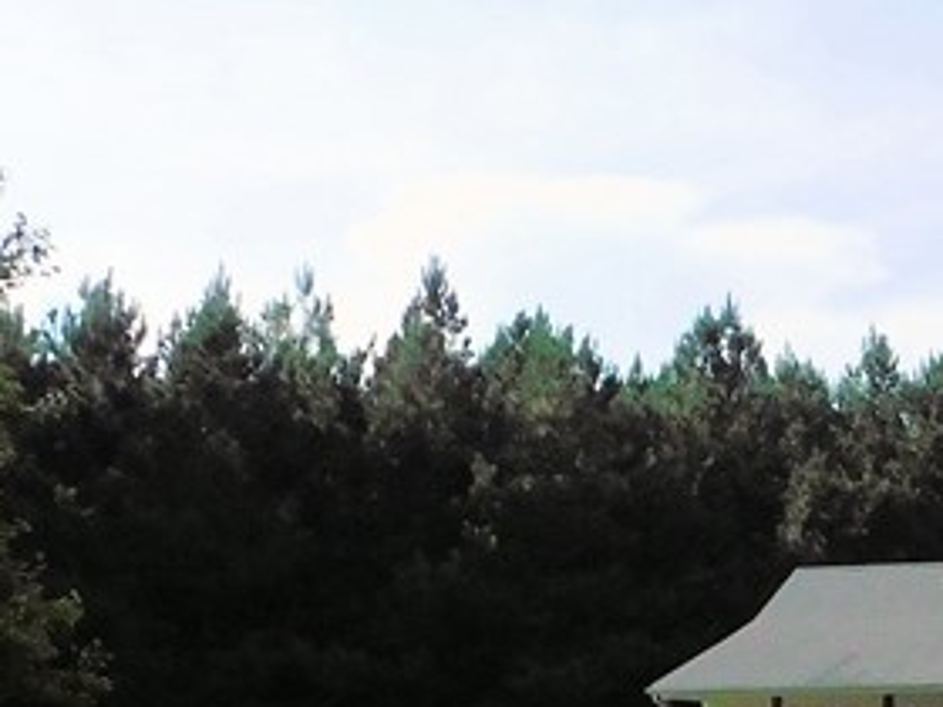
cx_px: 1024
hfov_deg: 22.1
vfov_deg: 17.0
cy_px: 778
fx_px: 2288
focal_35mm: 84
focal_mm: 4
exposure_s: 1/800
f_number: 6
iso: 125
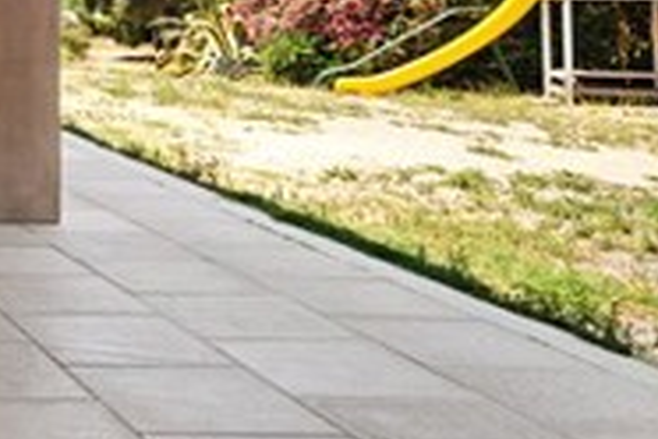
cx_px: -407
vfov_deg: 19.8
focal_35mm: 66
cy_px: -27
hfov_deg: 22.8
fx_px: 1206
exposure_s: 1/13
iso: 80
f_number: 5
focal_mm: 12
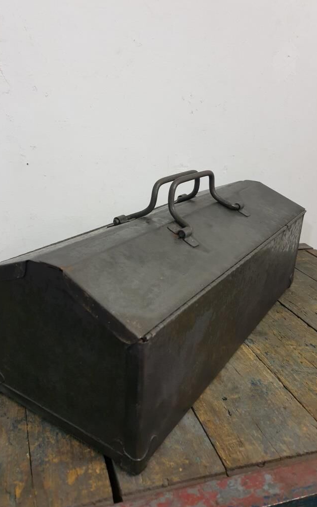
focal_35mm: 28
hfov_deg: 44.5
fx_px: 387
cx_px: 139
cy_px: 256
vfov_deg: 66.5
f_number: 1.5
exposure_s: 1/50
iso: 250
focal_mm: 4.3
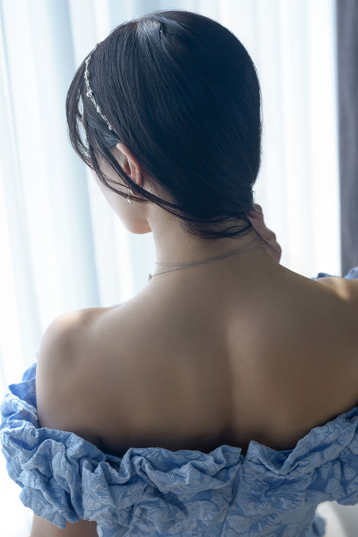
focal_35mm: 87
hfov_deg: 15.7
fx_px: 1298
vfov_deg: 23.4
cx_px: 179
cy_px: 268
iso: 500
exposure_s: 1/800
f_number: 2.8
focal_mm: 58
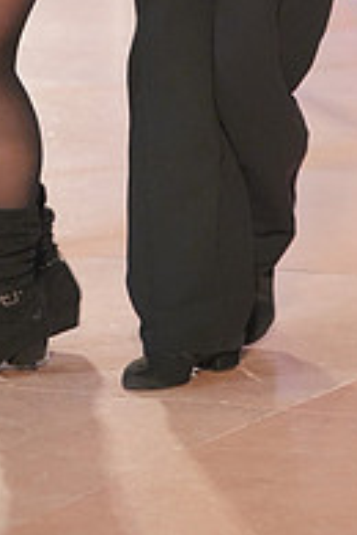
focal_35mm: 274
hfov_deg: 5.0
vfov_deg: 7.5
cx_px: 180
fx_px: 4075
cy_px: -115
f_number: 3.2
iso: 3200
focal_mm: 92
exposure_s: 1/400
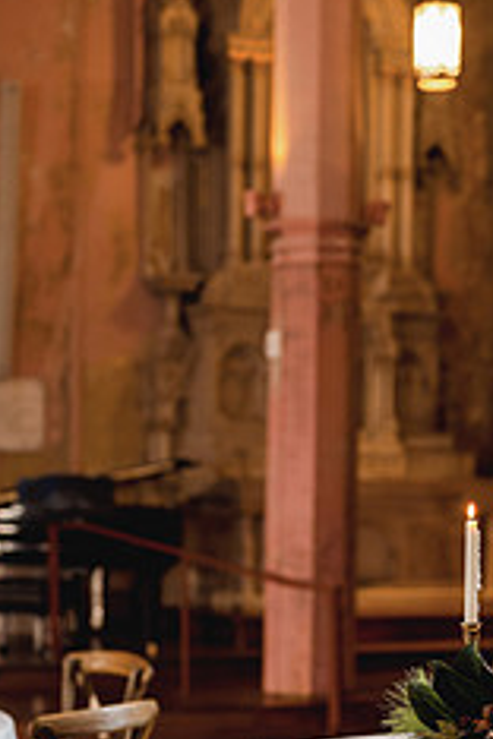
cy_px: 562
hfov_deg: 14.2
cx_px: 335
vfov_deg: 21.1
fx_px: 1972
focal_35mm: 96
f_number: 2.5
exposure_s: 1/60
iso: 400
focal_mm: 50
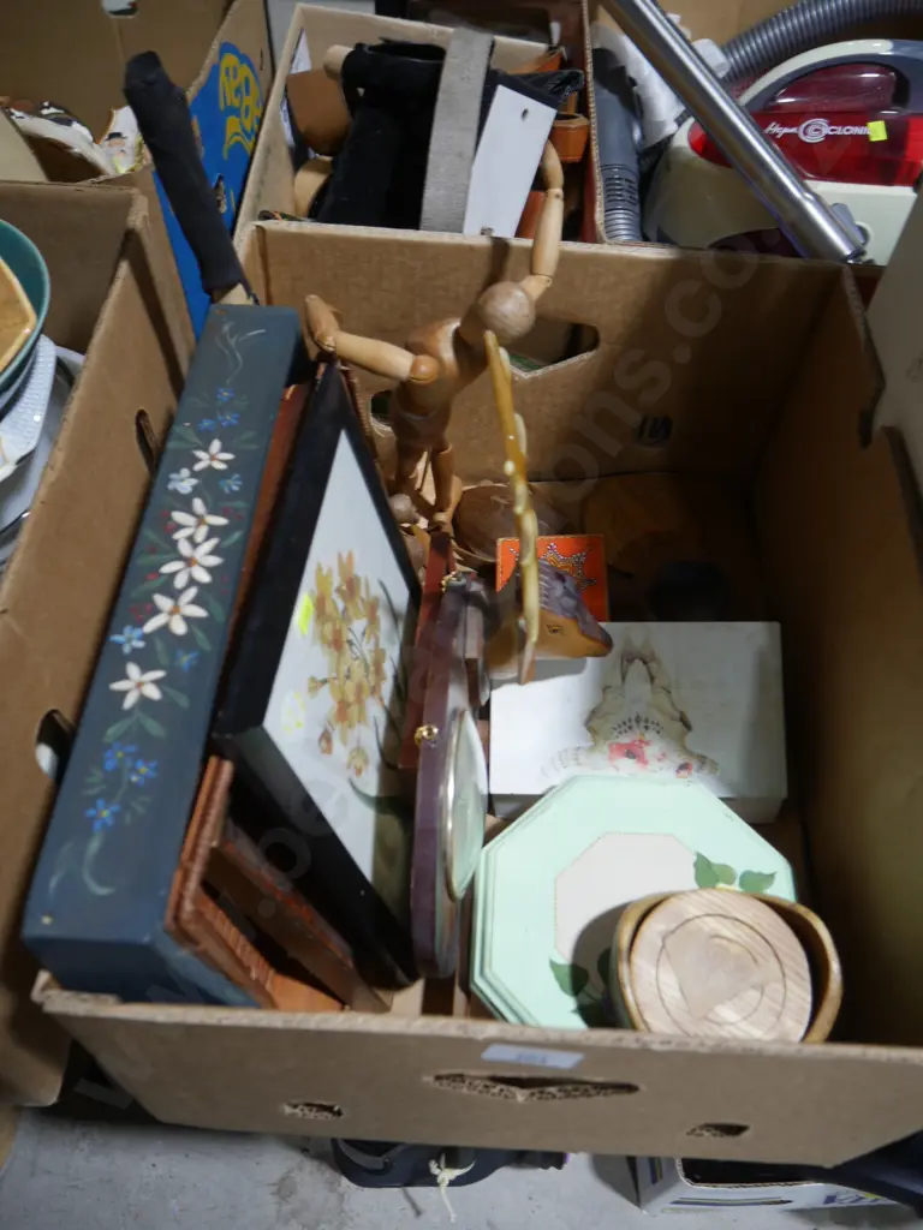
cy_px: 615
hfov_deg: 49.7
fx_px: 995
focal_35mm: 28
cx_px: 462
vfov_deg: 63.4
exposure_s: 1/60
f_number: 3.5
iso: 200
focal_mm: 14
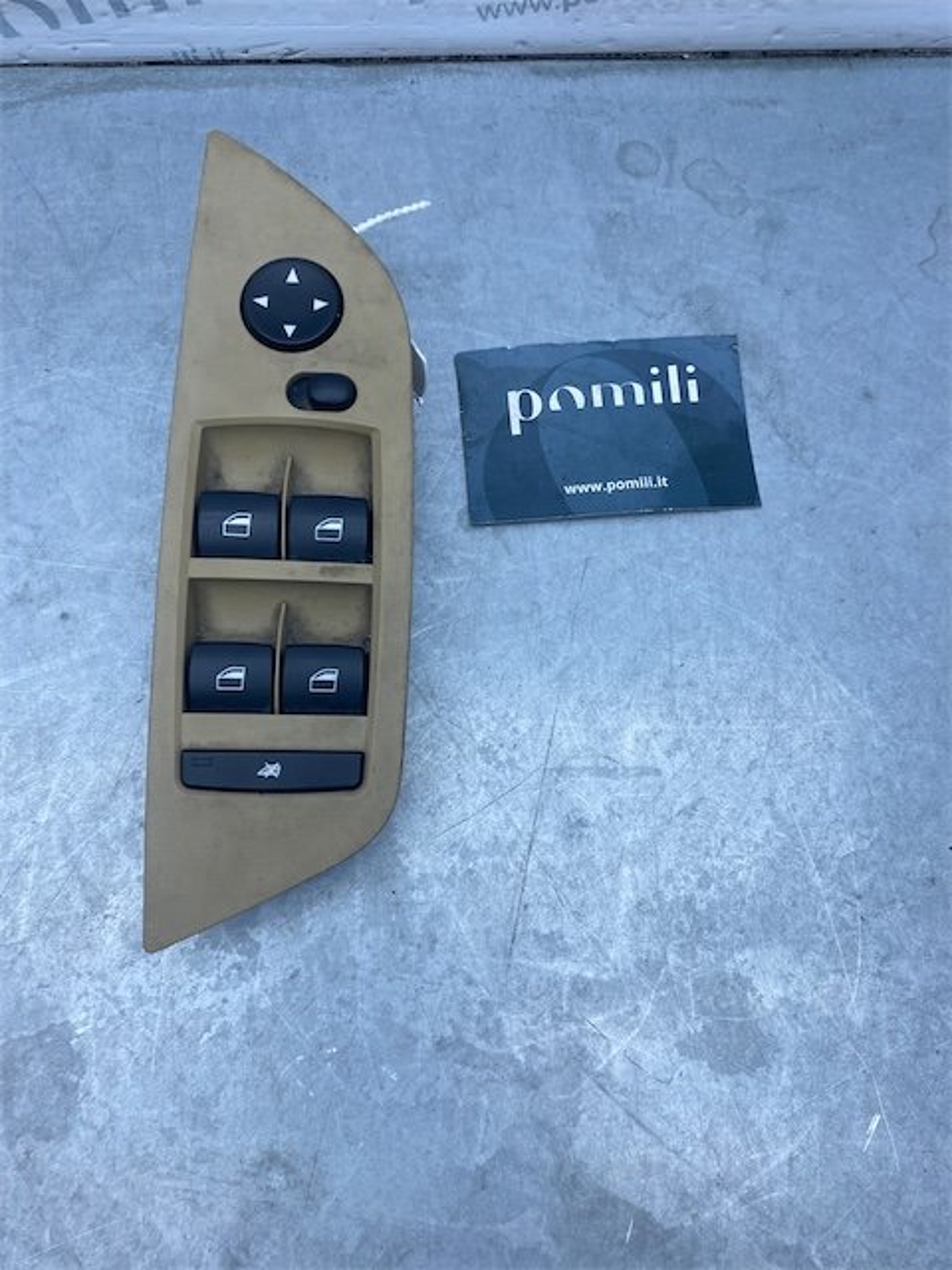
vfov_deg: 67.3
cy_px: 635
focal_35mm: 26
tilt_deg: -76.2
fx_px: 953
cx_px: 476
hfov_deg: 53.1
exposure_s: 1/942
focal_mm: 4.25
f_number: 1.8
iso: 32
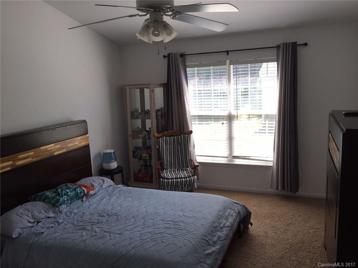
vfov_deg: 48.2
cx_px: 179
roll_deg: +3.4
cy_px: 134
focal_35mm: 29
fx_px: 300
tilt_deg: -9.1
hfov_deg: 61.7
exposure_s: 1/120
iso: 32
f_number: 2.2
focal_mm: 4.15
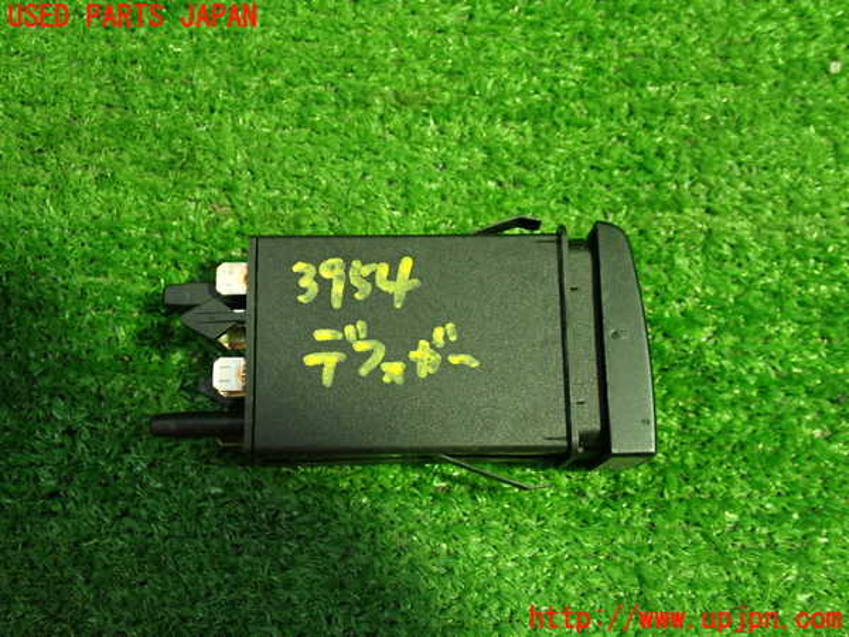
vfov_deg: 32.9
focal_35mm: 44
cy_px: 318
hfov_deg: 42.9
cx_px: 424
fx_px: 1079
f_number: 2.9
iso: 640
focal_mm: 7.84
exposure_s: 1/40
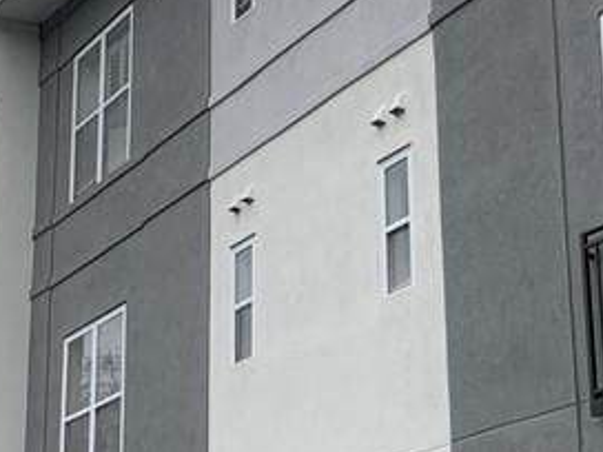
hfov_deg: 20.0
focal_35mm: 98
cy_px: 268
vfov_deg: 15.1
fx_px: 1707
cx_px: 215
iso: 25
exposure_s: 1/452
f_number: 1.8
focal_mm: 4.25
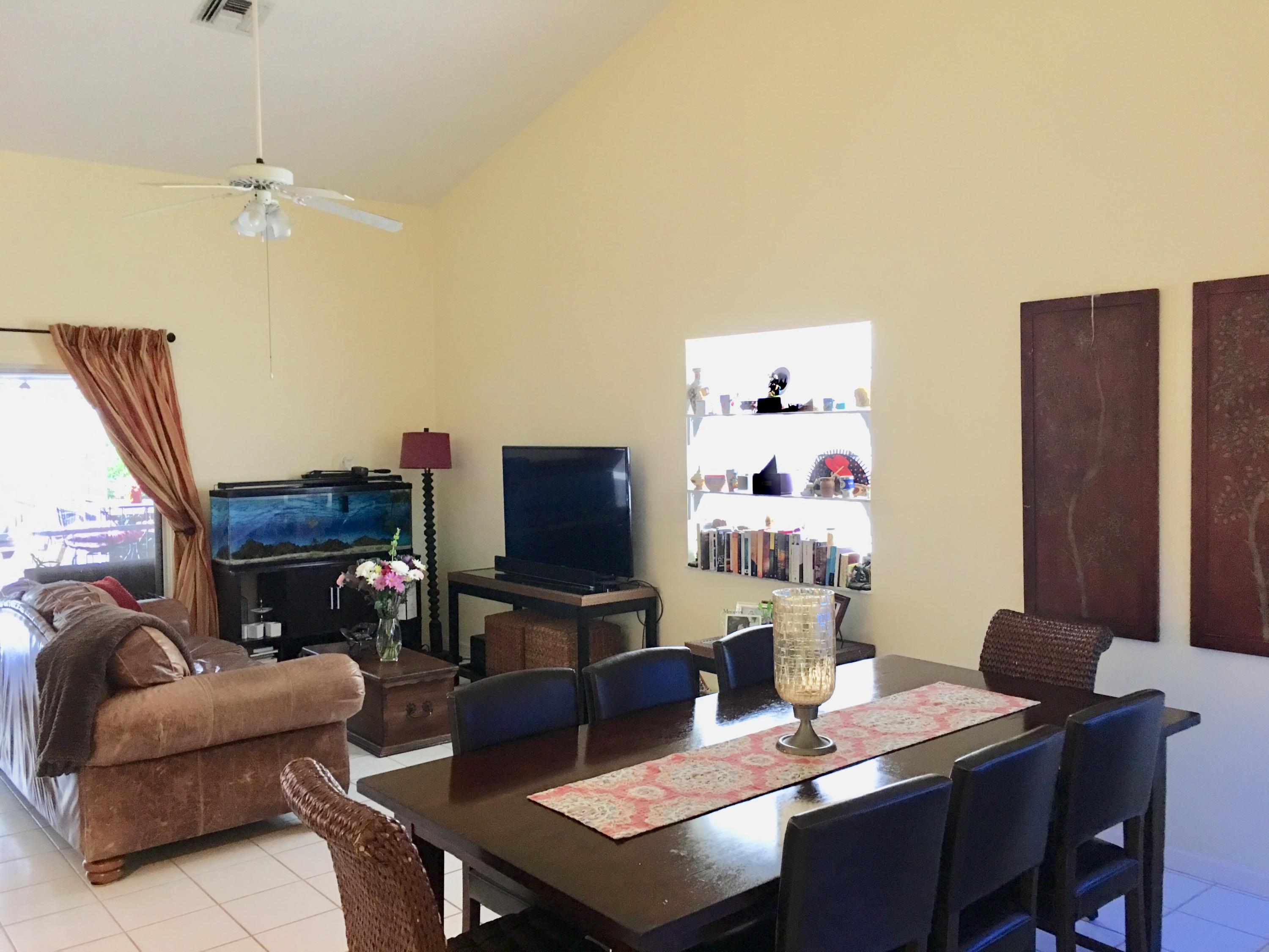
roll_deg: +0.2
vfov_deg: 48.2
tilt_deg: -2.0
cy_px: 476
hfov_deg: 61.7
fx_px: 1063
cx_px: 634
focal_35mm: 29
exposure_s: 1/15
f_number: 2.2
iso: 80
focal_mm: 4.15
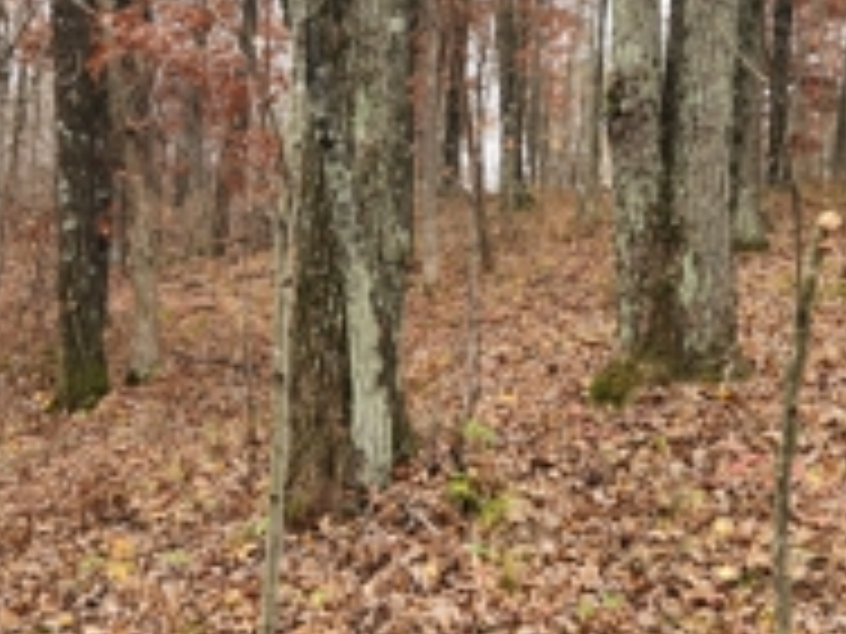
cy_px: 182
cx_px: 457
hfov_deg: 42.0
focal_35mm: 45
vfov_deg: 31.8
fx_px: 1100
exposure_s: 1/138
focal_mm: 5.4
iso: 20
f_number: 1.8
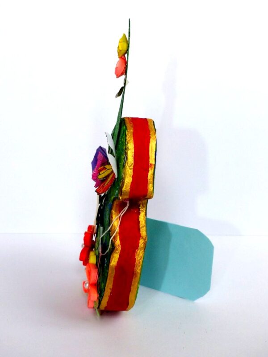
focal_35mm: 49
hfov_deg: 29.7
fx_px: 506
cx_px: 134
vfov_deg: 38.9
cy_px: 178
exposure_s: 1/60
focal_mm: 8.7
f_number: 2.8
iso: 250
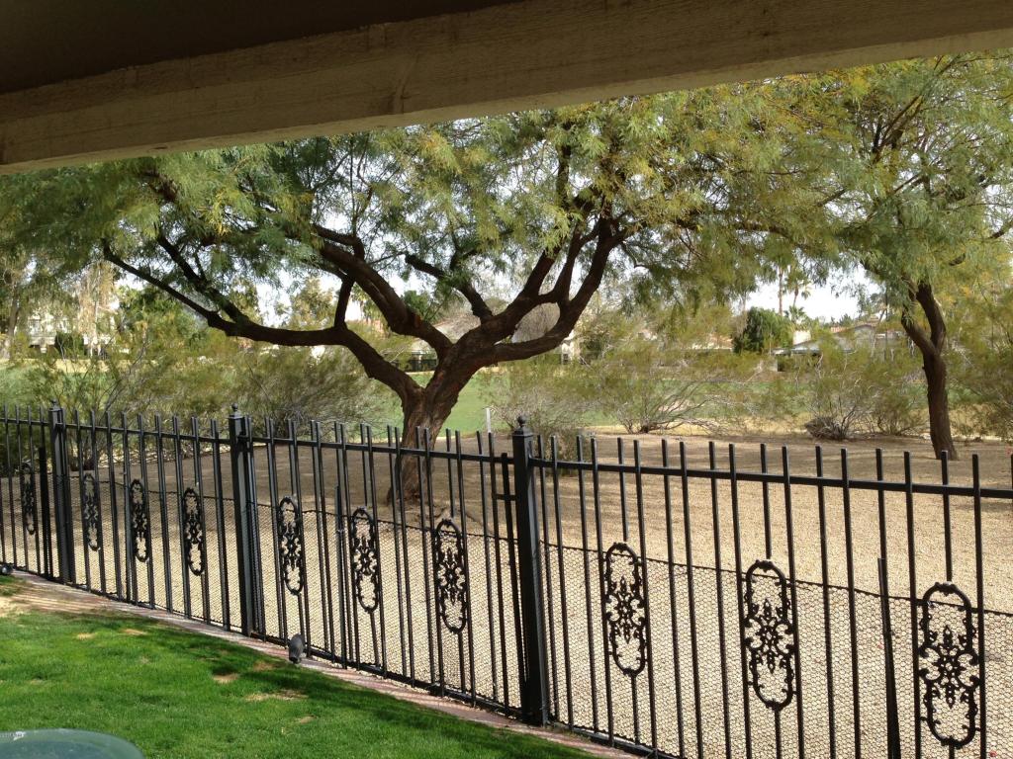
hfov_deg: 55.4
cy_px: 380
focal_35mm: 33
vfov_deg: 42.9
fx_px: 966
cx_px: 506
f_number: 2.4
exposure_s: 1/547
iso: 50
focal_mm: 4.13
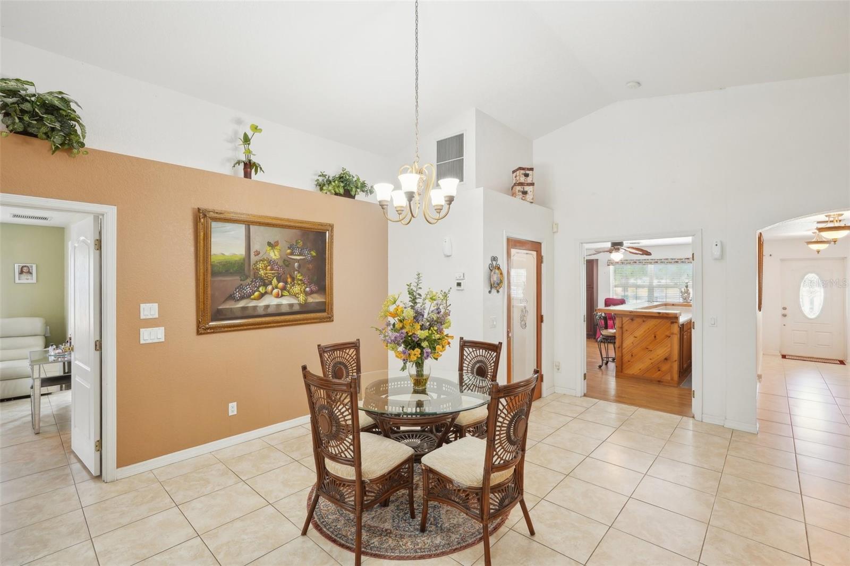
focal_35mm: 16
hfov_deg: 96.7
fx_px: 378
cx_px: 425
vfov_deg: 73.7
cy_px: 283
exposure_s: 1/8
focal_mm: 16
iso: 400
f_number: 8
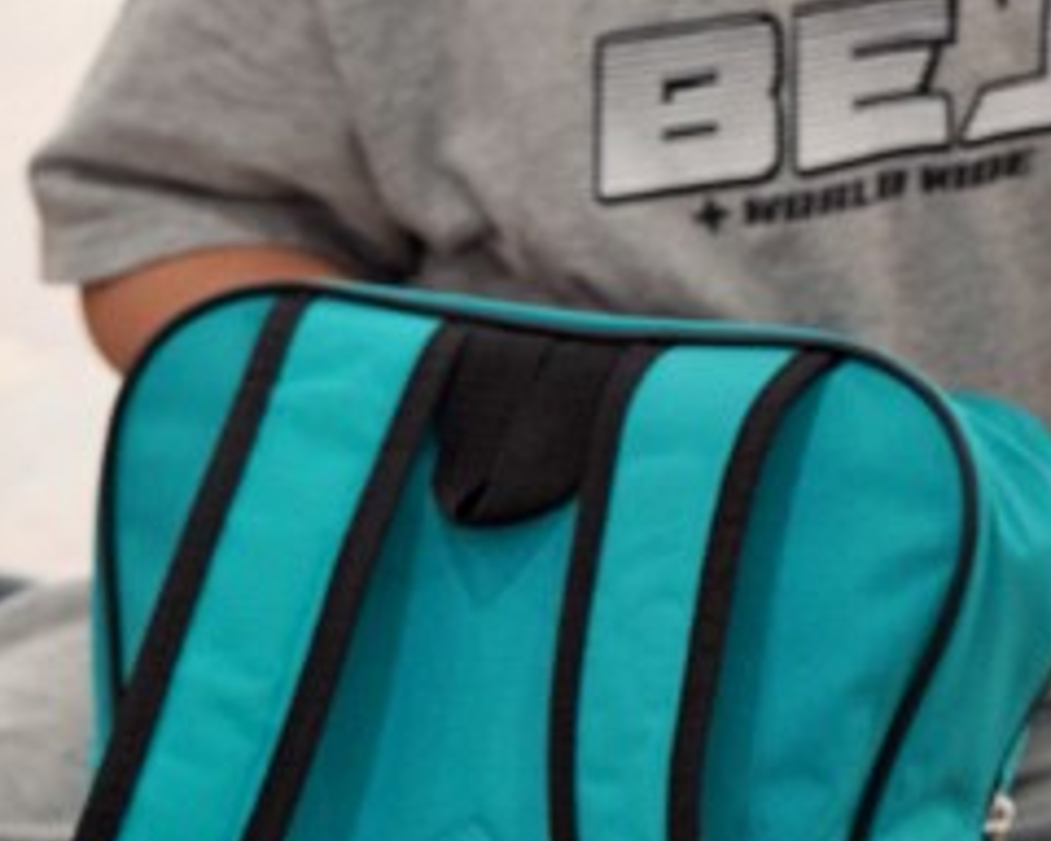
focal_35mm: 296
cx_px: 1809
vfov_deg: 5.2
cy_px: 48
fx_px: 9207
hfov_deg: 6.4
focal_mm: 84
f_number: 4
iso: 1000
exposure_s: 1/160
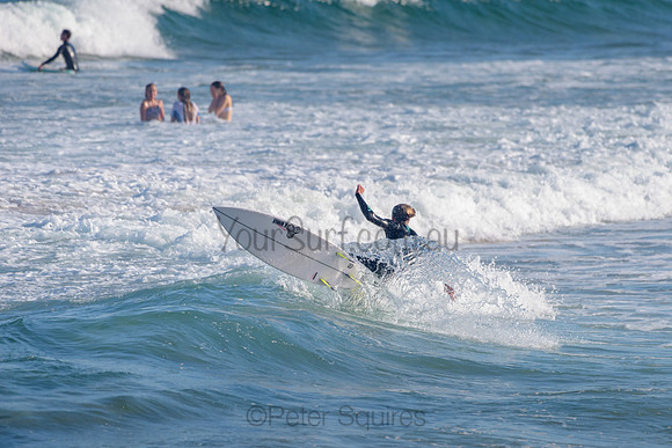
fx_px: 11449
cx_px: 412
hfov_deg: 3.4
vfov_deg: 2.2
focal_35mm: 613
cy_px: 273
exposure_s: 1/2000
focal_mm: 500
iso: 140
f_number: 5.6
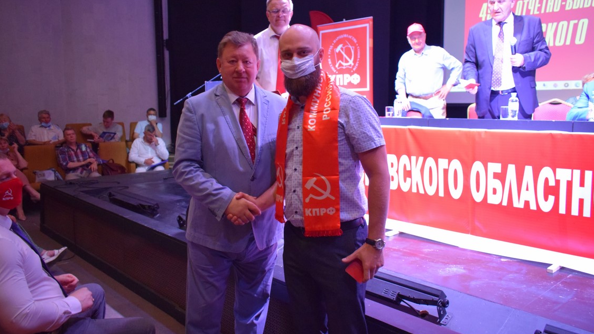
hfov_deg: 66.1
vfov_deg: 40.1
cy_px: 150
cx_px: 303
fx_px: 457
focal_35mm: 29
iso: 4000
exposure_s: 1/60
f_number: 3.5
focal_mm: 18
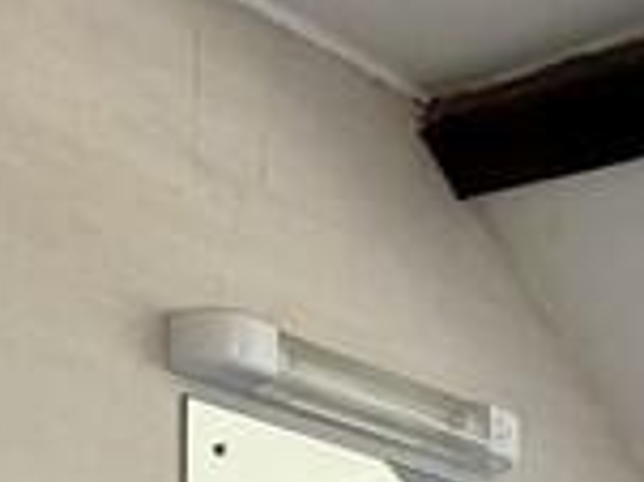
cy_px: 1054
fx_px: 1766
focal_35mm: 95
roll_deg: +0.2
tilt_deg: -2.4
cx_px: 580
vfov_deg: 12.9
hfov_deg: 20.3
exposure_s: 1/100
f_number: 2.2
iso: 125
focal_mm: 2.22
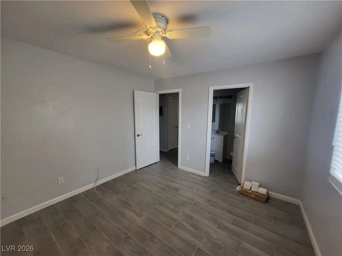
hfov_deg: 106.2
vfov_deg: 89.9
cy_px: 128
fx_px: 128
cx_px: 171
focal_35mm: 13
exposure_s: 1/60
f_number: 2.2
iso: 160
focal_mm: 1.74
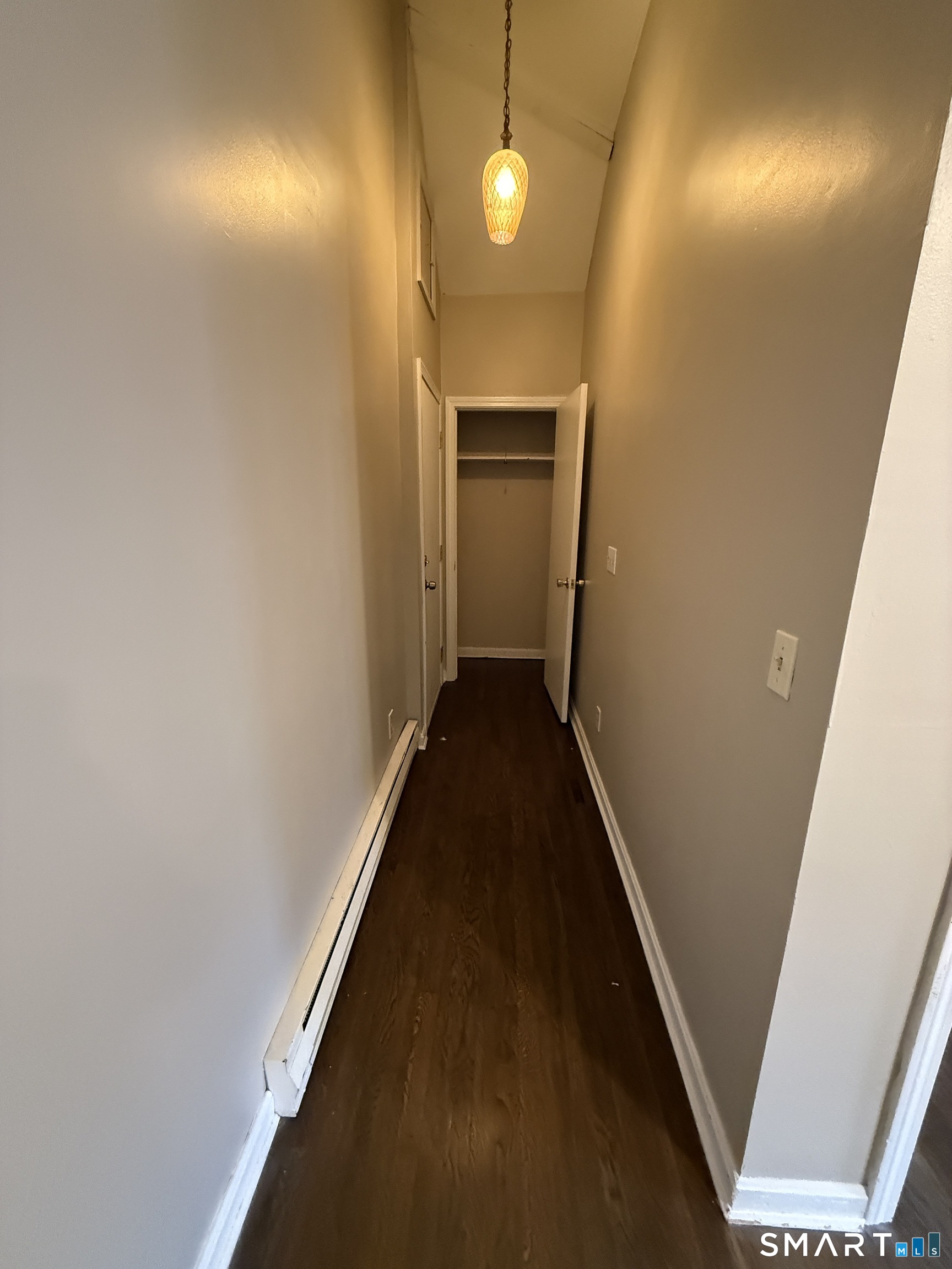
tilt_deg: -14.1
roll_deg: -0.7
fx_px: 513
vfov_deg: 102.1
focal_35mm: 14
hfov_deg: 85.7
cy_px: 634
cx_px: 476
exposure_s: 1/60
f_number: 2.2
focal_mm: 2.22
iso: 1000
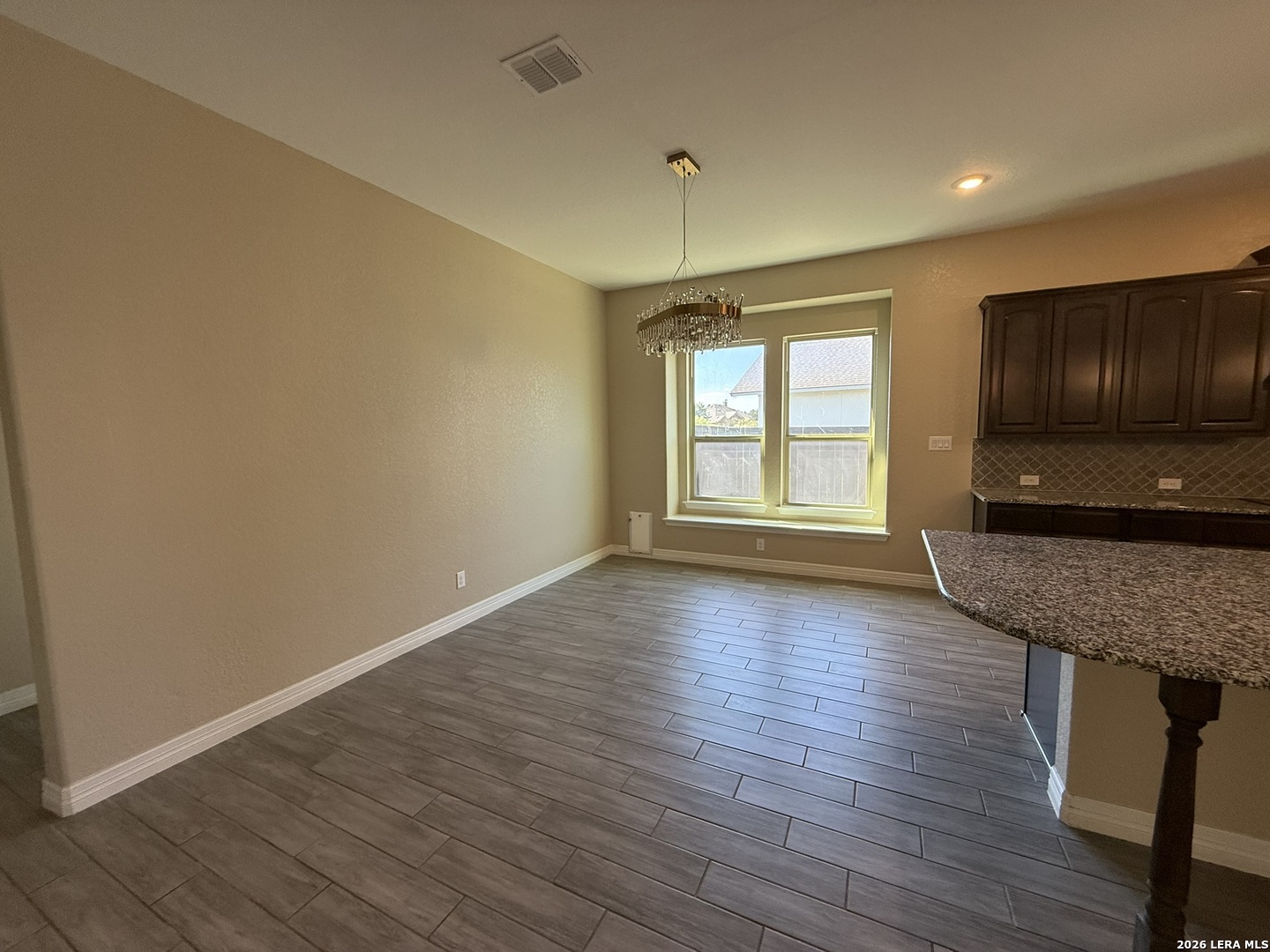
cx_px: 635
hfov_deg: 102.1
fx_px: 514
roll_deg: +0.5
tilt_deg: -5.7
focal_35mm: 14
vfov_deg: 85.7
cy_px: 476
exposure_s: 1/120
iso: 125
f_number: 2.2
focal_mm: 2.22
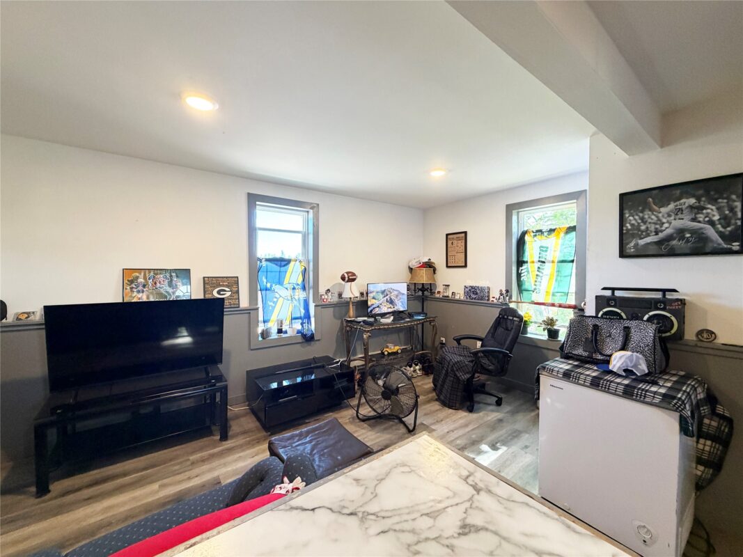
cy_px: 278
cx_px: 372
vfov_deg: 85.7
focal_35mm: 14
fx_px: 300
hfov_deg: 102.1
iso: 320
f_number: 2.2
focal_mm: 2.22
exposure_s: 1/60
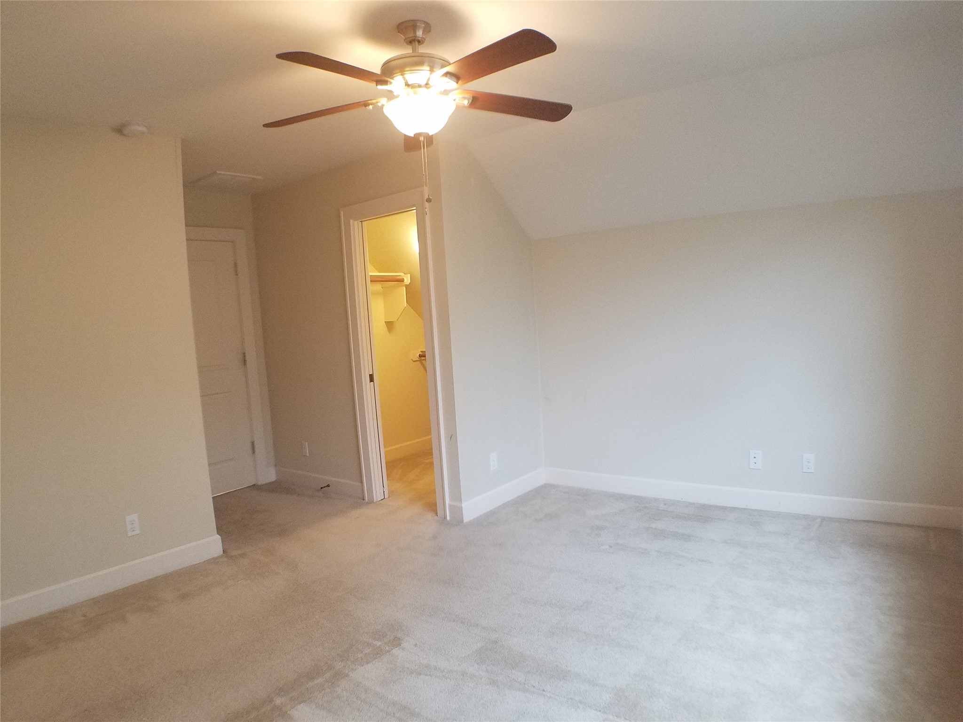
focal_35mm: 26
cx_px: 482
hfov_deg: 67.3
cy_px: 361
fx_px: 723
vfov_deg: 53.1
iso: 200
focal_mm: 4.2
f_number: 1.7
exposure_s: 1/50
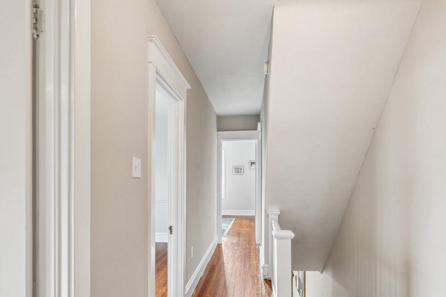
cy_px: 195
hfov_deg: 78.6
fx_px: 273
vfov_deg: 56.2
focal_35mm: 22
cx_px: 229
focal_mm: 16
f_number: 4
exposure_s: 1/5
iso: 250
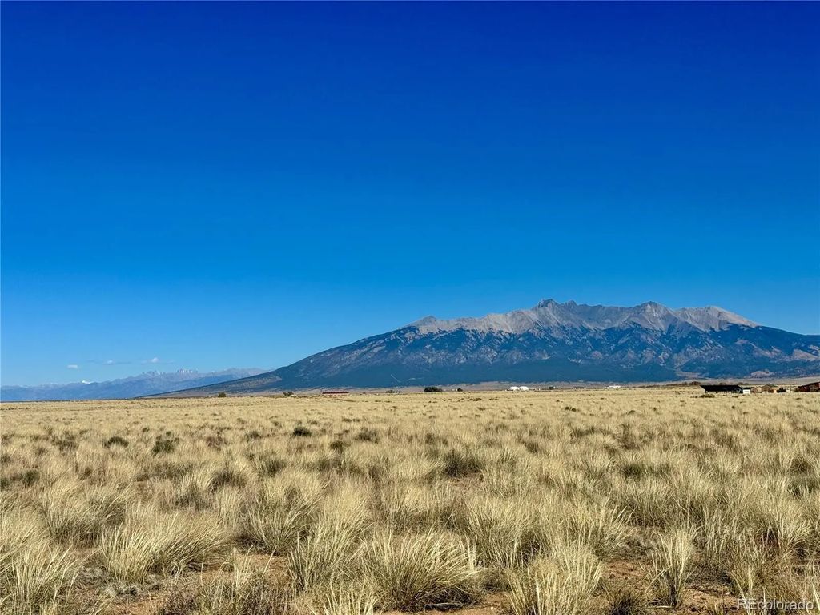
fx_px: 1137
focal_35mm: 48
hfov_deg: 39.7
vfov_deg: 30.3
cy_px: 308
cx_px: 410
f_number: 1.78
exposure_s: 1/10526
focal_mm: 6.76
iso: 80
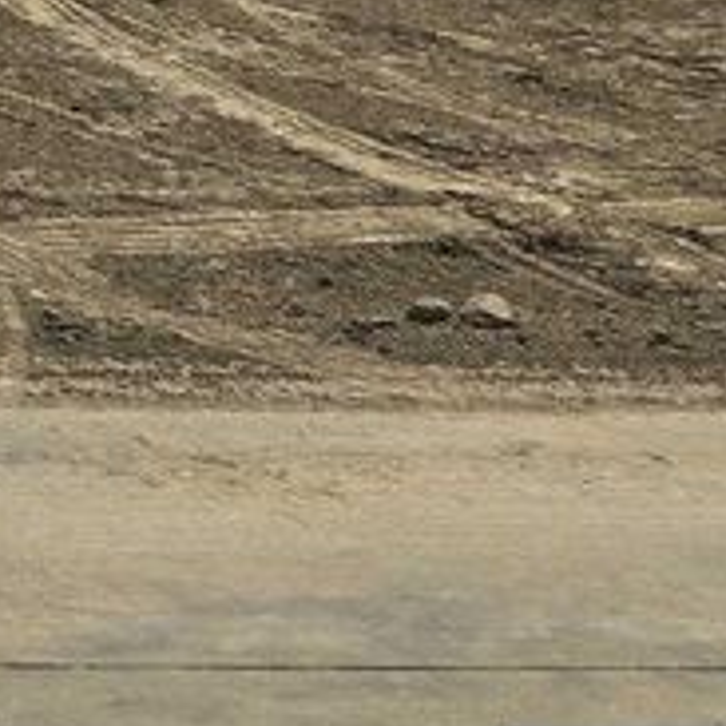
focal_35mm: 114
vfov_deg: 13.2
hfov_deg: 11.4
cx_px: -1226
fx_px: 2705
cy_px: -714
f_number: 1.7
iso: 12
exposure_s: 1/1354
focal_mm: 6.3
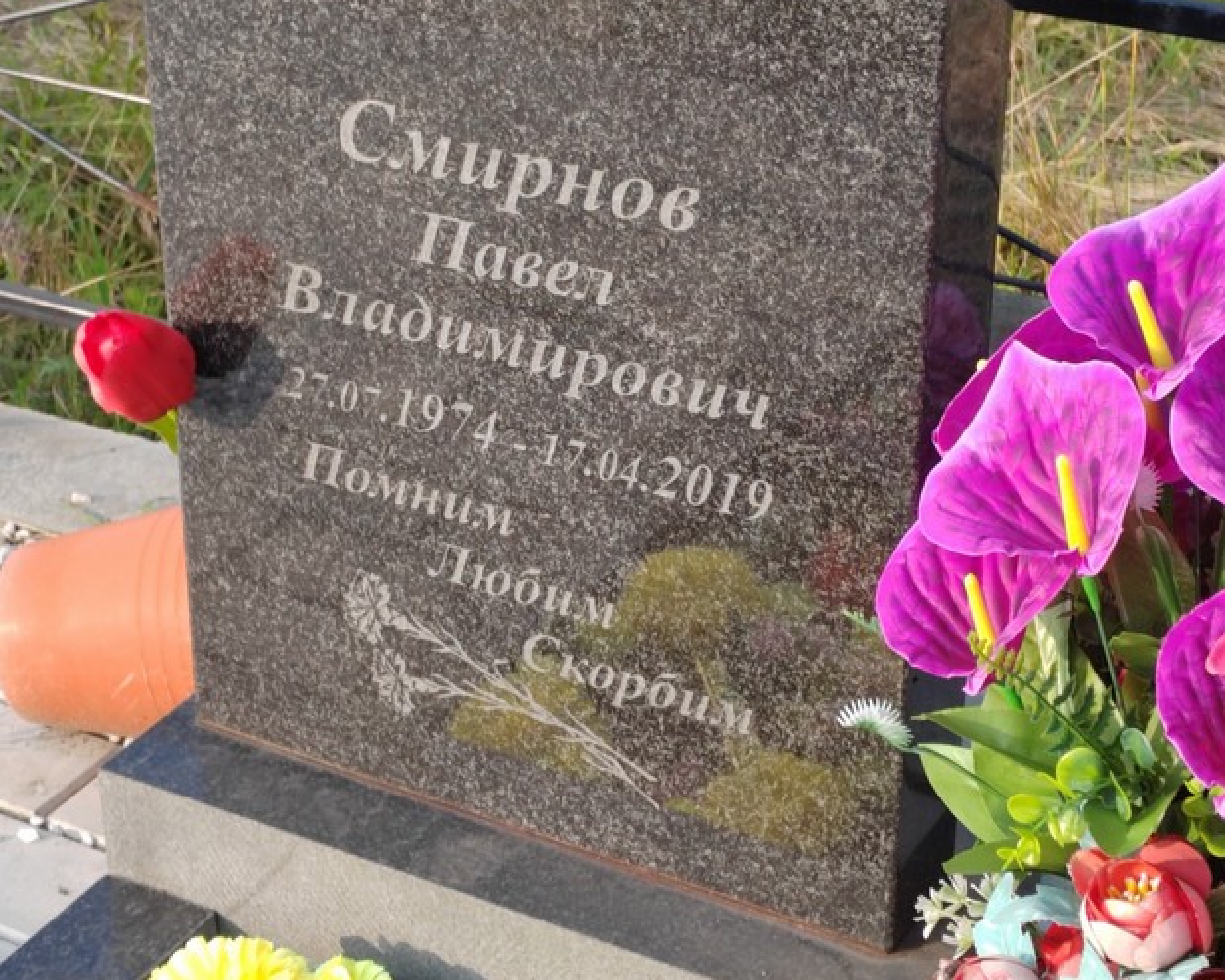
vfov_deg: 18.9
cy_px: 407
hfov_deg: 23.6
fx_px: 2938
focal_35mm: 81
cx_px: 602
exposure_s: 1/260
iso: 100
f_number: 1.9
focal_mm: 5.52
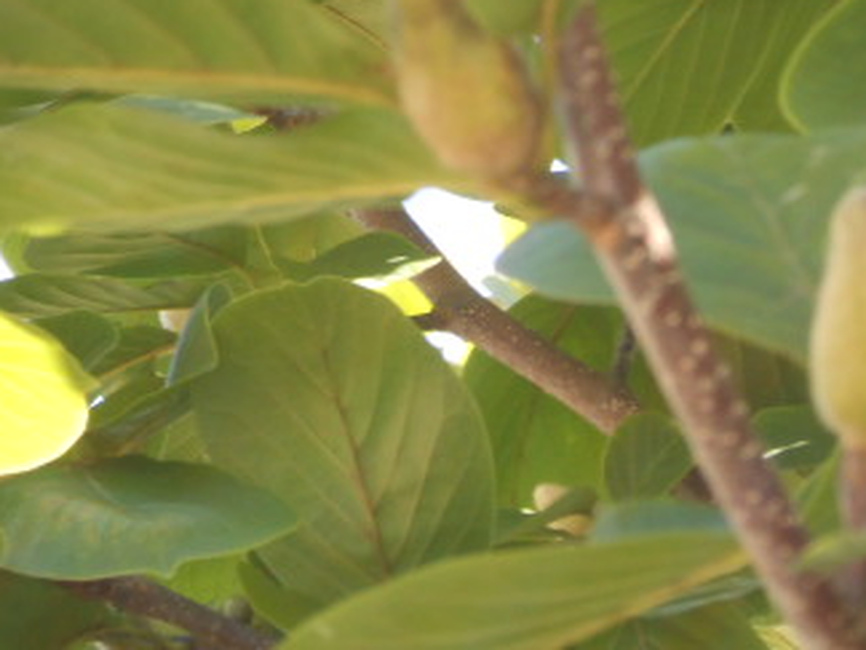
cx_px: 767
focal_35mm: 308
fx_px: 7705
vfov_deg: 4.8
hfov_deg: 6.4
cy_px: 265
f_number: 6.5
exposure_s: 1/60
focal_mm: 27.6
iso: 200
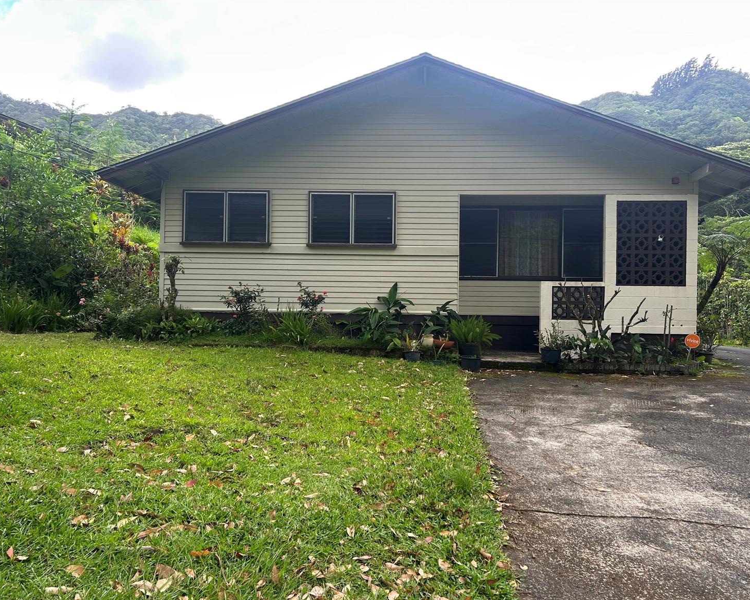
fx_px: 622
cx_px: 400
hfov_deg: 62.2
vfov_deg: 51.5
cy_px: 309
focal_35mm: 28
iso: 40
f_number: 1.5
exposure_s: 1/216
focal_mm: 5.7
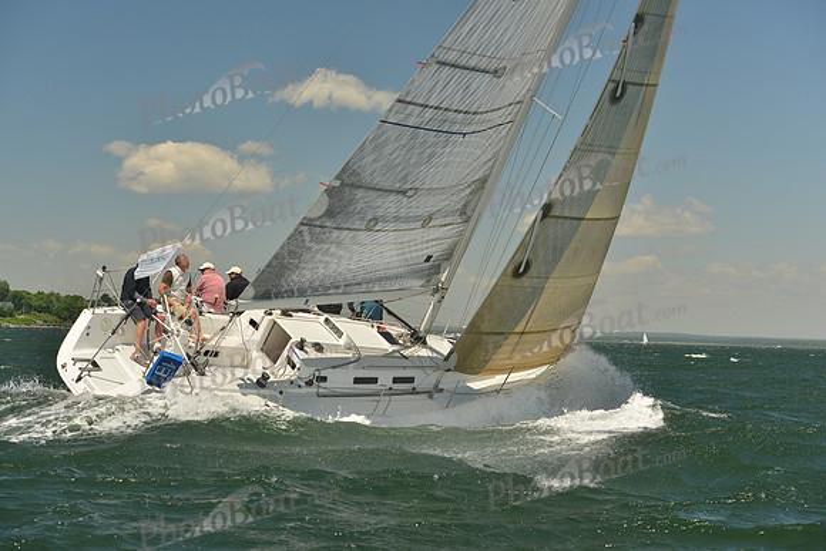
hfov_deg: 28.8
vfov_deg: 19.5
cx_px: 413
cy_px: 276
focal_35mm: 70
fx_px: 1606
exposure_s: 1/800
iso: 400
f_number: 6.3
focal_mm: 70
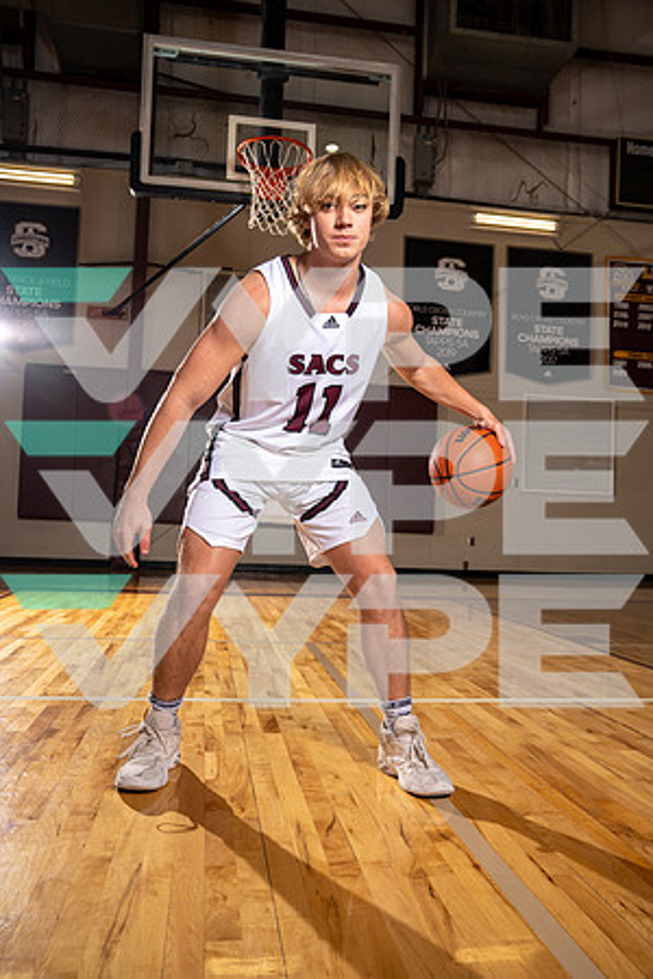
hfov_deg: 45.0
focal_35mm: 29
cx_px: 326
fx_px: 789
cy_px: 490
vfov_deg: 63.7
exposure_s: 1/250
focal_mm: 29
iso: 200
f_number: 5.6
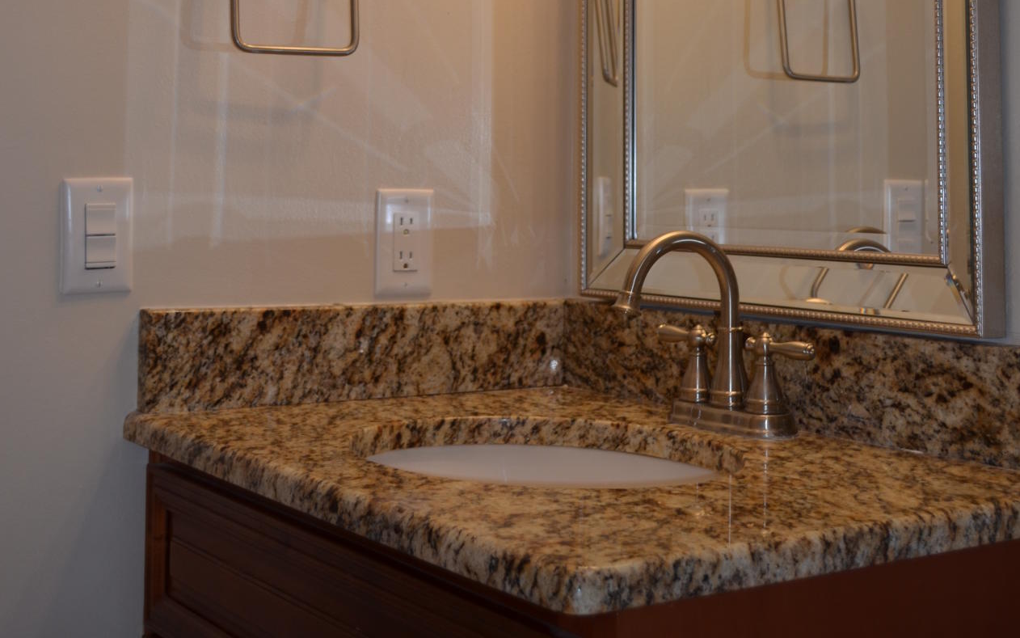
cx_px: 509
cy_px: 30
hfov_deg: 35.1
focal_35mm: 58
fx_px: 1612
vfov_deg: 21.7
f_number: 4
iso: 200
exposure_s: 1/200
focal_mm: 24
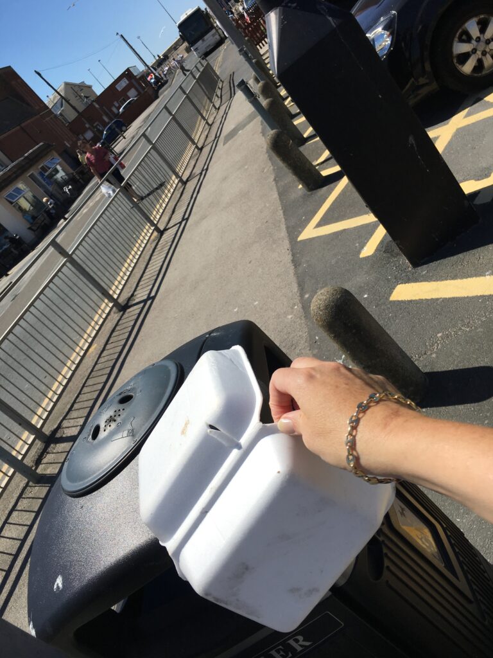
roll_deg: +43.4
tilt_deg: -23.2
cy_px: 329
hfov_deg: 48.2
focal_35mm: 29
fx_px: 551
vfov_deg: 61.7
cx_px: 246
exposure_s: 1/2959
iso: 25
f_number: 2.2
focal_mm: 4.15
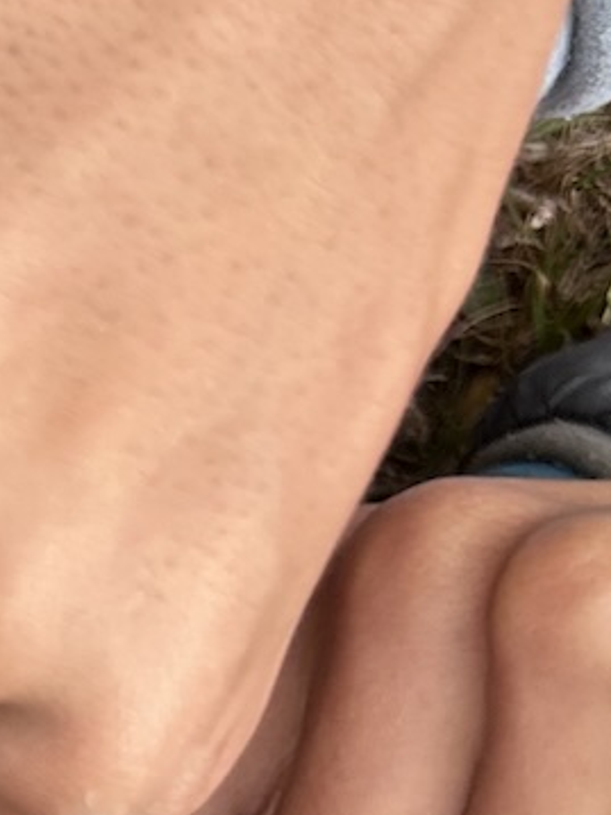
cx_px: -591
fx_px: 3273
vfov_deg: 13.4
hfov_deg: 9.9
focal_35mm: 139
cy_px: 1212
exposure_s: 1/205
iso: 40
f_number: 1.5
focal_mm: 5.7
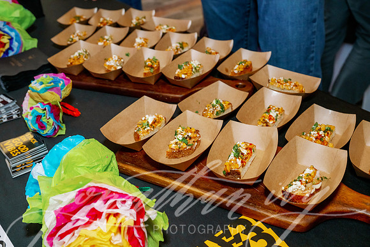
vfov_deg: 35.1
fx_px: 391
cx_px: 185
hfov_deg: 50.7
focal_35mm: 38
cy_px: 124
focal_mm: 38
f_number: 6.3
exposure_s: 1/100
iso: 2000
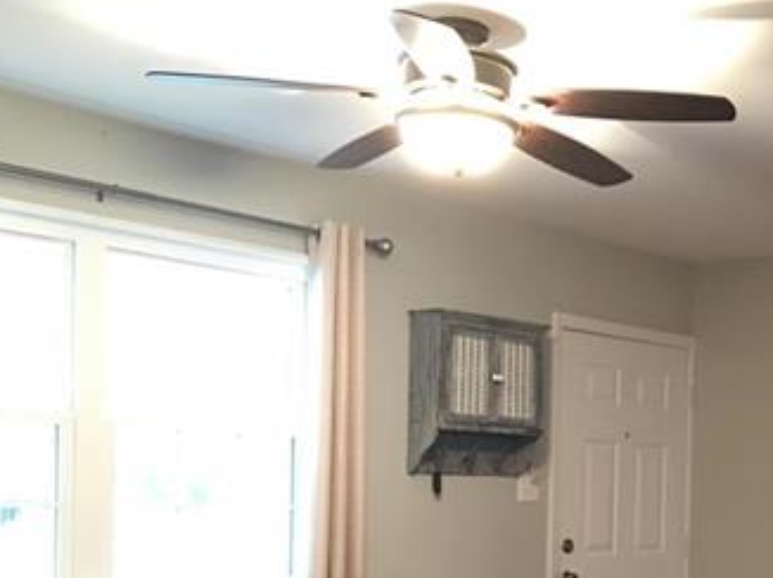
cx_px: 726
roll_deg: -2.2
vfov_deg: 24.7
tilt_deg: -1.3
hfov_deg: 31.8
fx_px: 1272
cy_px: 540
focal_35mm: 57
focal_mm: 4.15
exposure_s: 1/4
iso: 125
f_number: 2.2
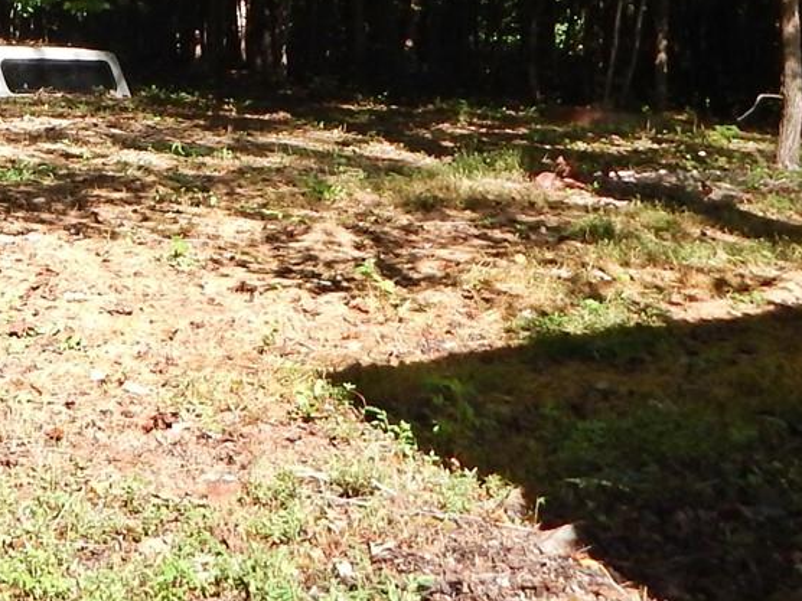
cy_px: -65
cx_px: -121
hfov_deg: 22.5
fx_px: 1877
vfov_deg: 17.6
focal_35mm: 81
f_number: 3
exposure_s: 1/400
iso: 125
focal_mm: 4
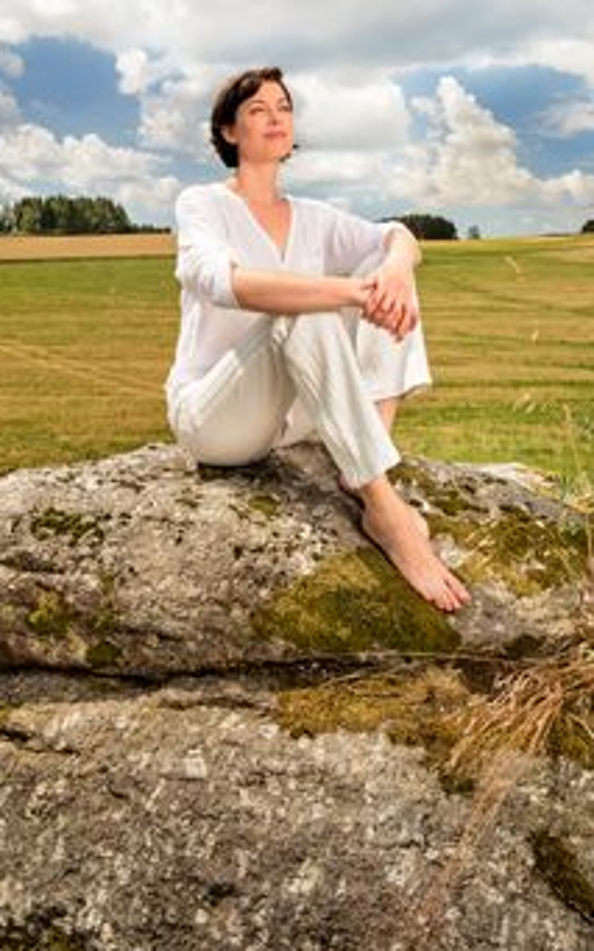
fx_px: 674
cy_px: 245
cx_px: 279
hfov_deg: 47.6
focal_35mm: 26
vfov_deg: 66.3
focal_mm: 17
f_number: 14
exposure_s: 1/200
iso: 125
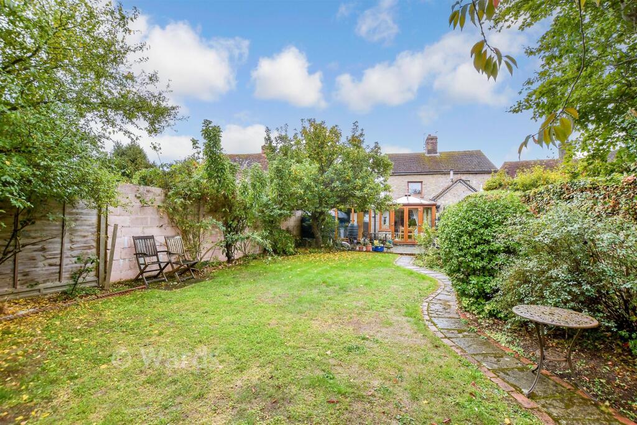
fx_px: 265
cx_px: 318
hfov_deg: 100.4
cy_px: 212
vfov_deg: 77.3
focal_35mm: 15
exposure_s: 1/250
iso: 320
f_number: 8
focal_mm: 10
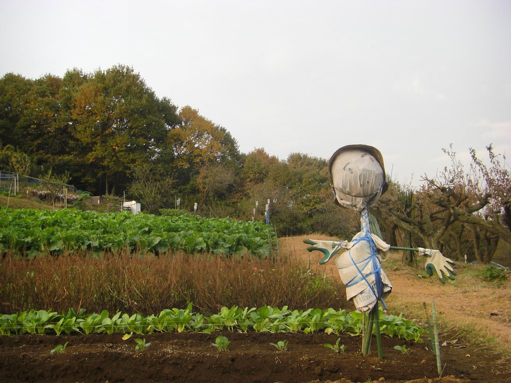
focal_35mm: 44
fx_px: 650
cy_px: 192
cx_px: 256
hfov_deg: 42.9
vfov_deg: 32.9
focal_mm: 7.4
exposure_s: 1/100
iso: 50
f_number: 3.5
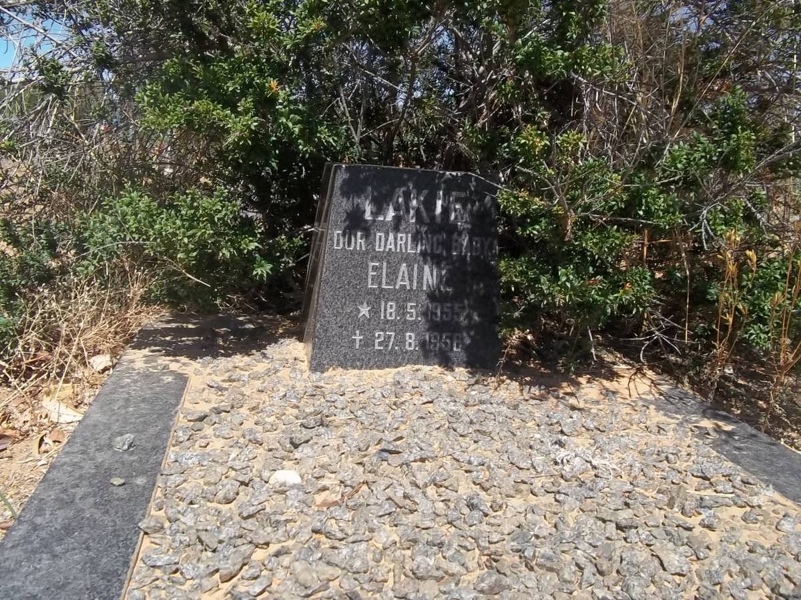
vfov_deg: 44.2
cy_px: 300
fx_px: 740
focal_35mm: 32
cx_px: 400
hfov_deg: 56.8
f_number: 5.5
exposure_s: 1/400
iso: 80
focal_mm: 5.7
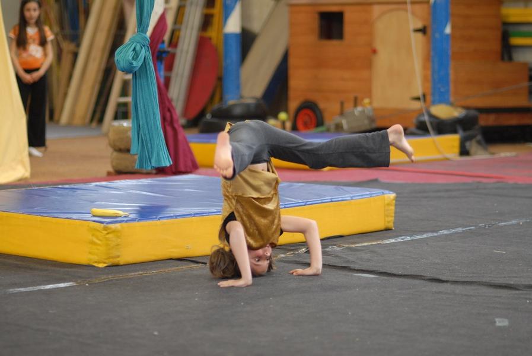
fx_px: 1886
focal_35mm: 128
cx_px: 266
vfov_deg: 10.8
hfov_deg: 16.1
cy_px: 178
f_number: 1.8
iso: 400
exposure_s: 1/40
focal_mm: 85
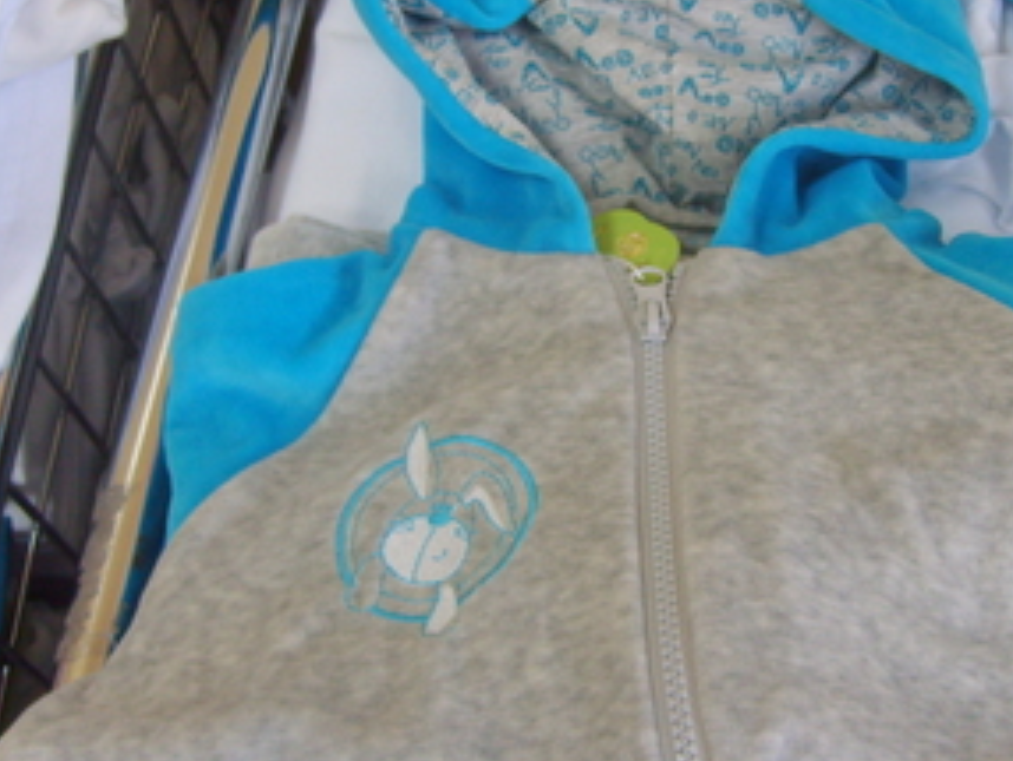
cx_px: 609
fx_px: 1611
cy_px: 322
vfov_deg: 26.6
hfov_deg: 34.8
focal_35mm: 55
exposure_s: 1/30
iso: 133
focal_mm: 5.8
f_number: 2.8
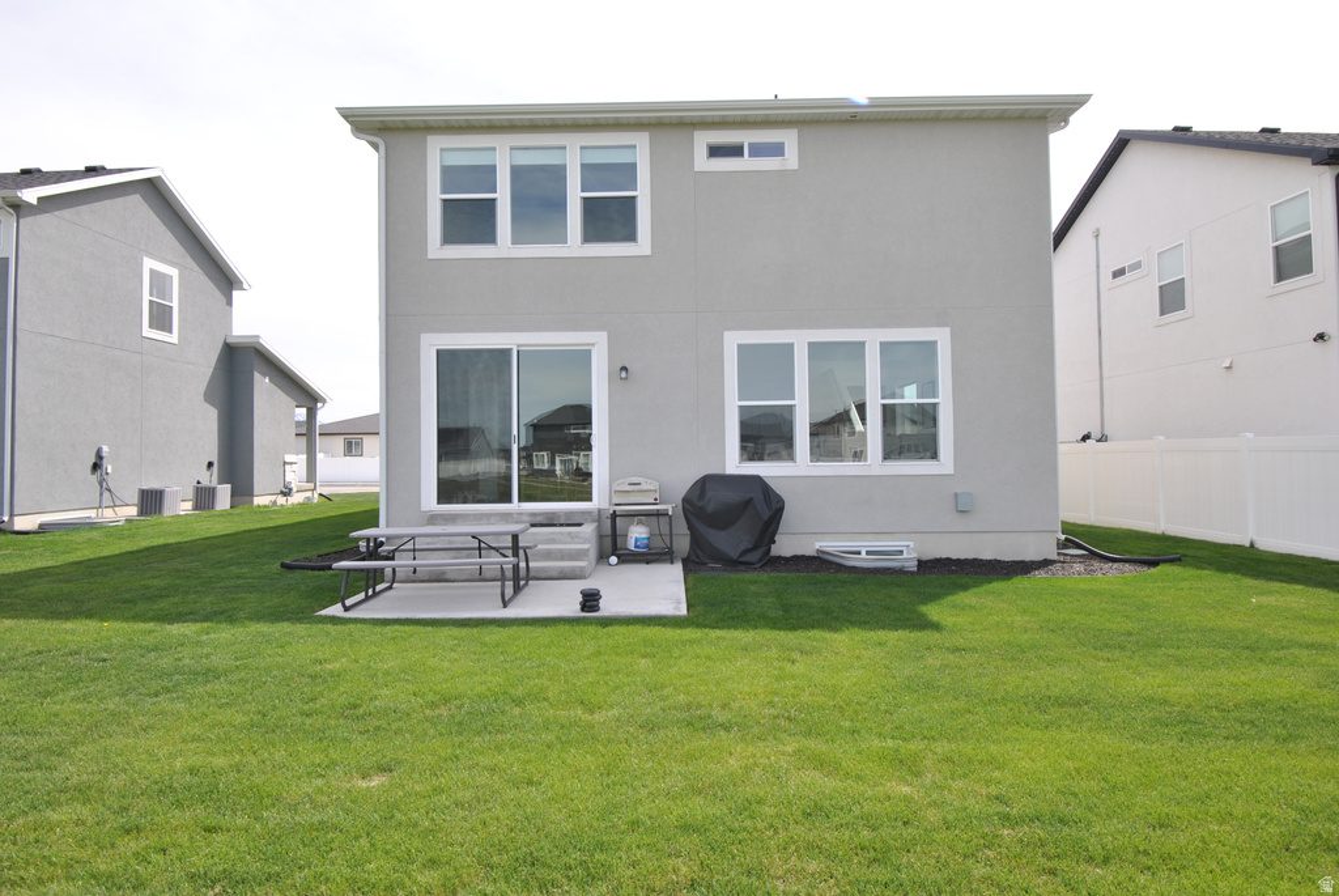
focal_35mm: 20
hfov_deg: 85.4
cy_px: 448
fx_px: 726
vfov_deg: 63.3
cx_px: 670
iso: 100
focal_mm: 13
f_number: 7.1
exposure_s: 1/200
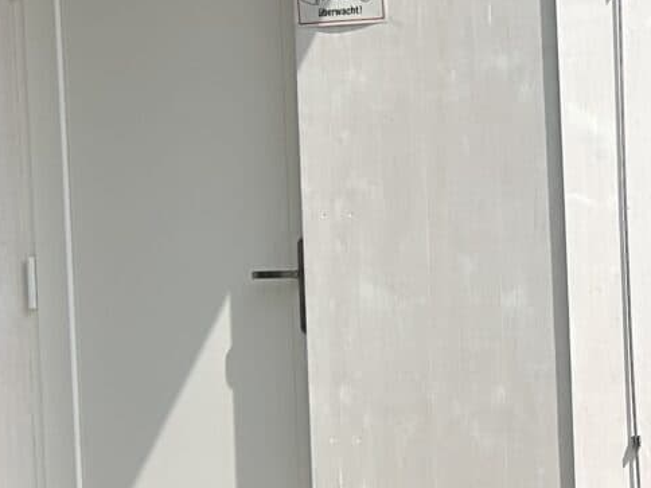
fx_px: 2069
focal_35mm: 110
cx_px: 1126
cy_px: 360
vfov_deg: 13.4
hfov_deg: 15.6
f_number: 1.5
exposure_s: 1/6579
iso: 50
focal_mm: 5.7
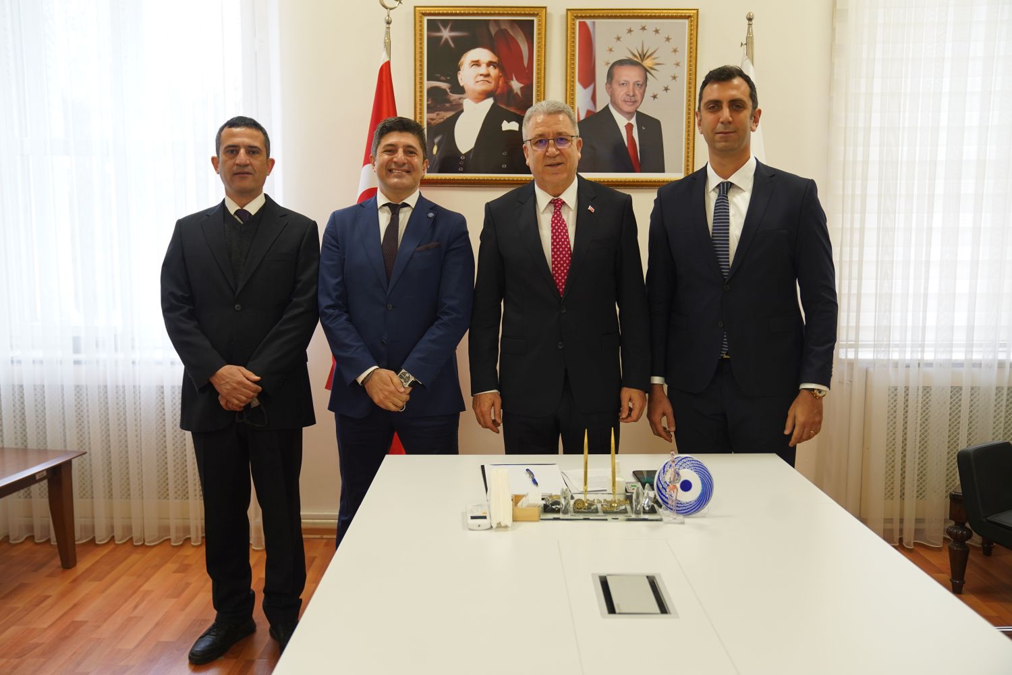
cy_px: 338
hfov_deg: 60.3
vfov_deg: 42.3
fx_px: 871
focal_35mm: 31
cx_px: 506
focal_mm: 31
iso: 320
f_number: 3.2
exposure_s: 1/30
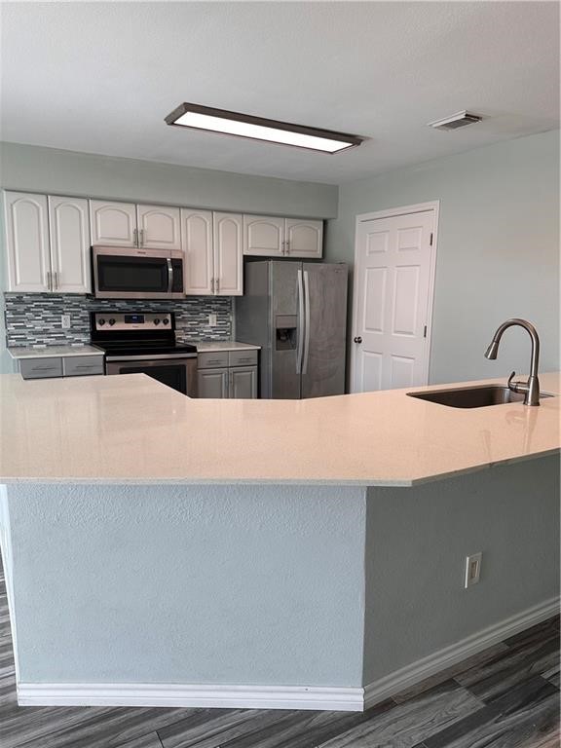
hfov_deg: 56.8
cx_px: 280
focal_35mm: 24
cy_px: 374
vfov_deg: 71.6
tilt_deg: -8.6
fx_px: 519
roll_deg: -1.5
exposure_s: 1/152
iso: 100
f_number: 1.78
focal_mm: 6.86
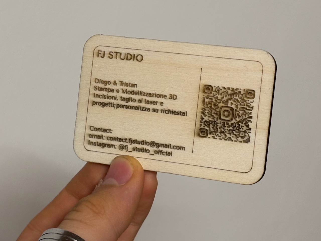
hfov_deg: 36.8
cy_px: 120
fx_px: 482
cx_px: 160
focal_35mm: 52
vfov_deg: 28.0
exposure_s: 1/50
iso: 125
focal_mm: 5.96
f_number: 1.6
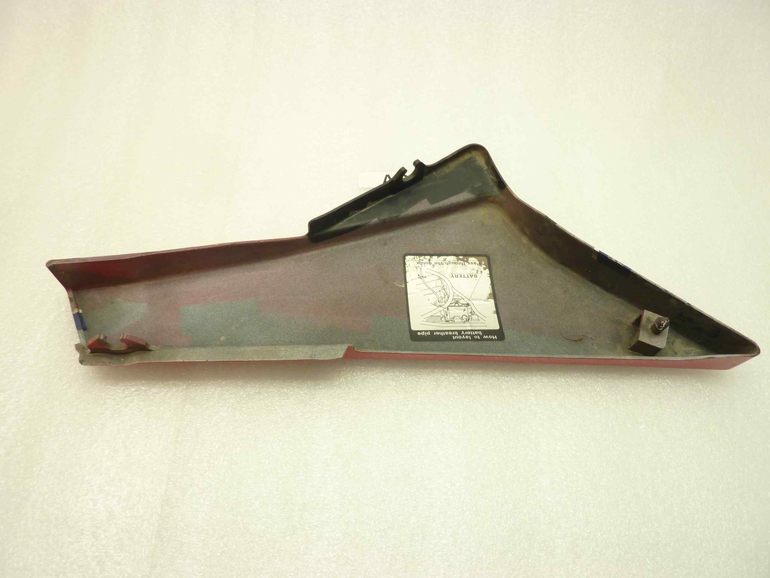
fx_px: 556
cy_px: 289
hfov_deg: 69.4
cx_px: 385
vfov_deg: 54.9
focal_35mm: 25
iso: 80
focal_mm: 4.1
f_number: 3.3
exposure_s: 1/13
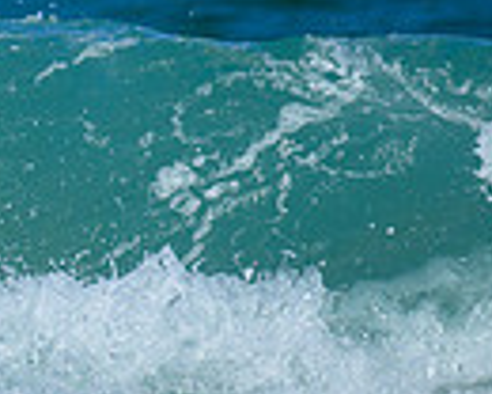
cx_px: -484
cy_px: 169
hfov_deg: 0.6
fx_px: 48839
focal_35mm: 3354
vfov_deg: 0.5
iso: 280
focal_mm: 800
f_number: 6.3
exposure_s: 1/2500
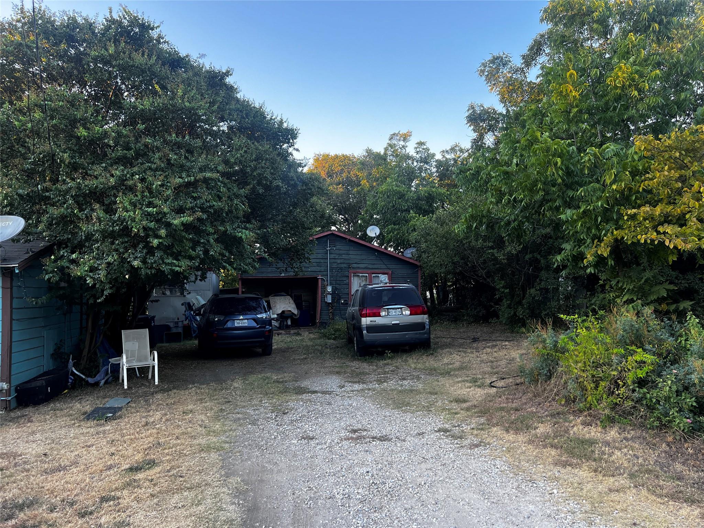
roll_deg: +1.3
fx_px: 529
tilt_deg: +3.8
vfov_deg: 53.1
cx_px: 352
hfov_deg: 67.3
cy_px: 264
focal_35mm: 26
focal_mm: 5.7
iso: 64
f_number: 1.5
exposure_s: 1/121
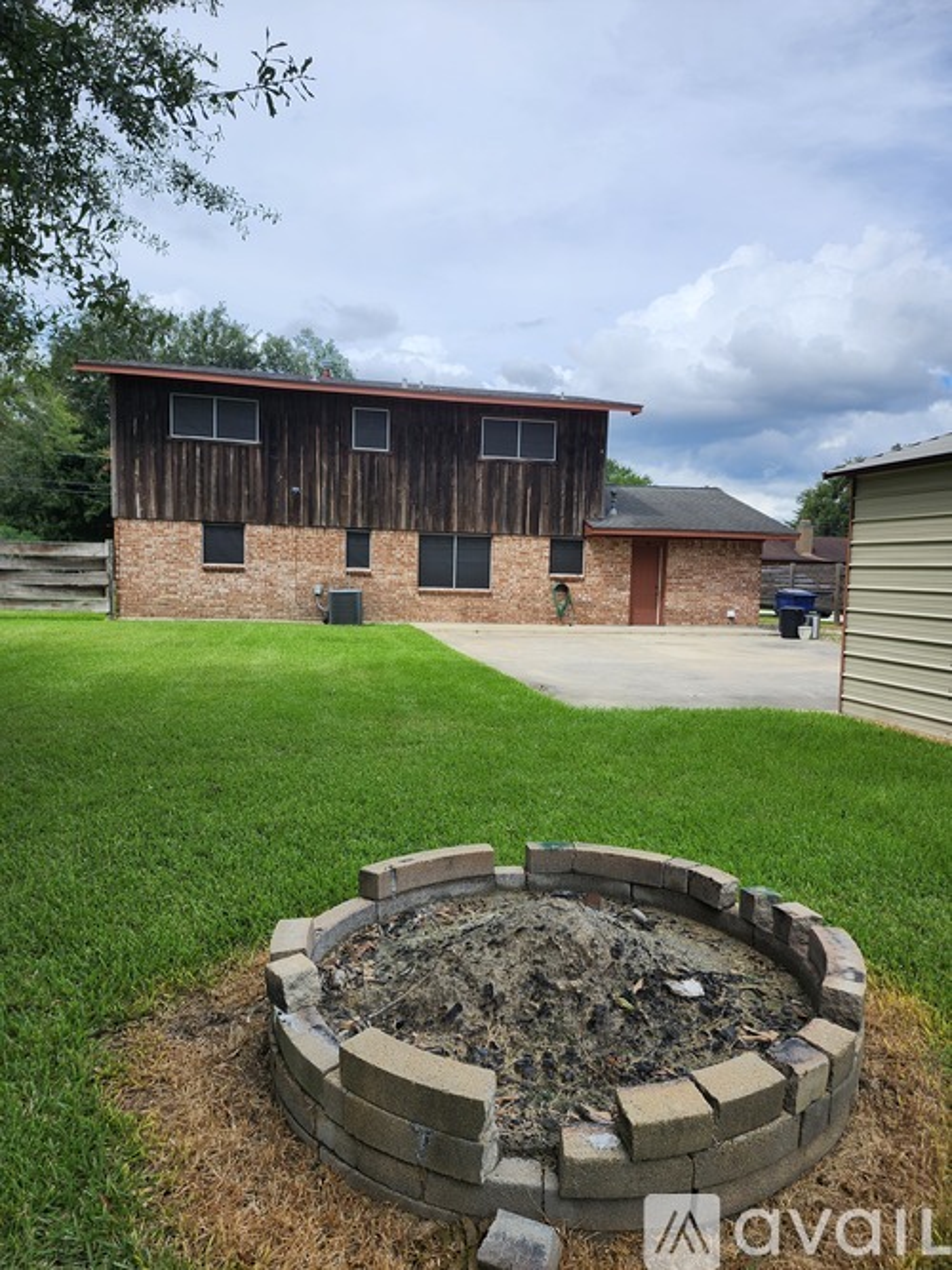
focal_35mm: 23
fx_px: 844
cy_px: 635
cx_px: 476
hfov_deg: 58.9
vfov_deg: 73.9
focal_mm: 5.54
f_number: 1.8
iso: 25
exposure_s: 1/1690
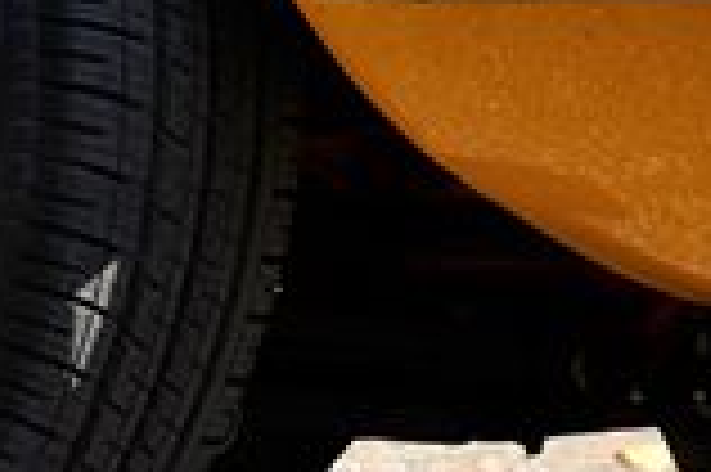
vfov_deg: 1.9
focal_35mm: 728
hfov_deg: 2.8
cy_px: -459
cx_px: 832
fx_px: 14363
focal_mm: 120
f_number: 8
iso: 200
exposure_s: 1/250
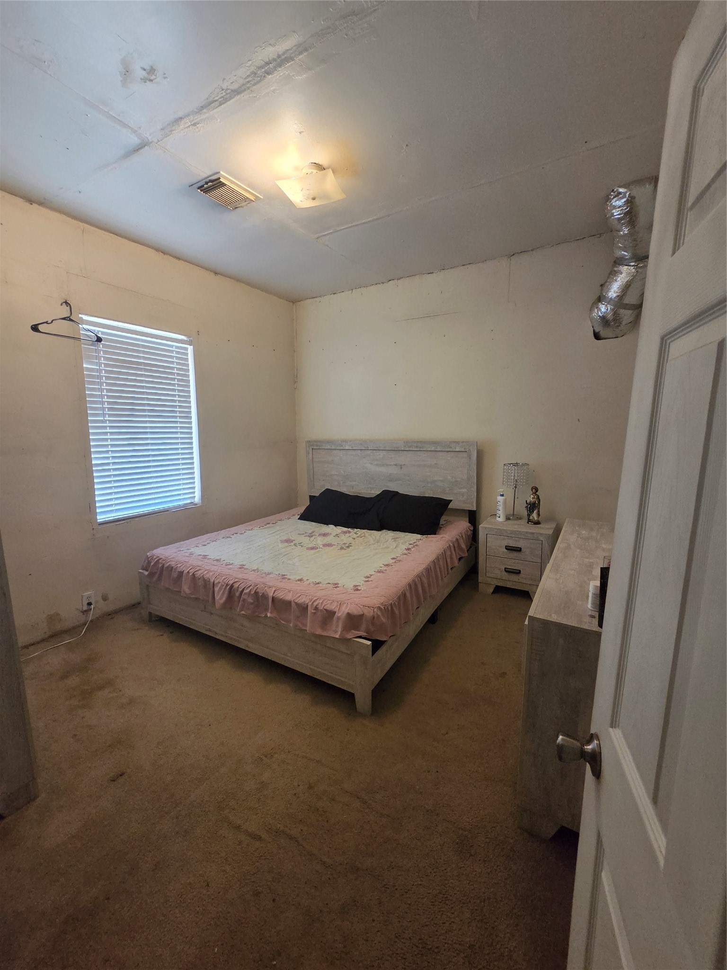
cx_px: 364
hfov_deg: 89.9
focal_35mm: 13
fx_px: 364
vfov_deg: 106.2
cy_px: 485
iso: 800
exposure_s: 1/60
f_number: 2.2
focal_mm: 2.2
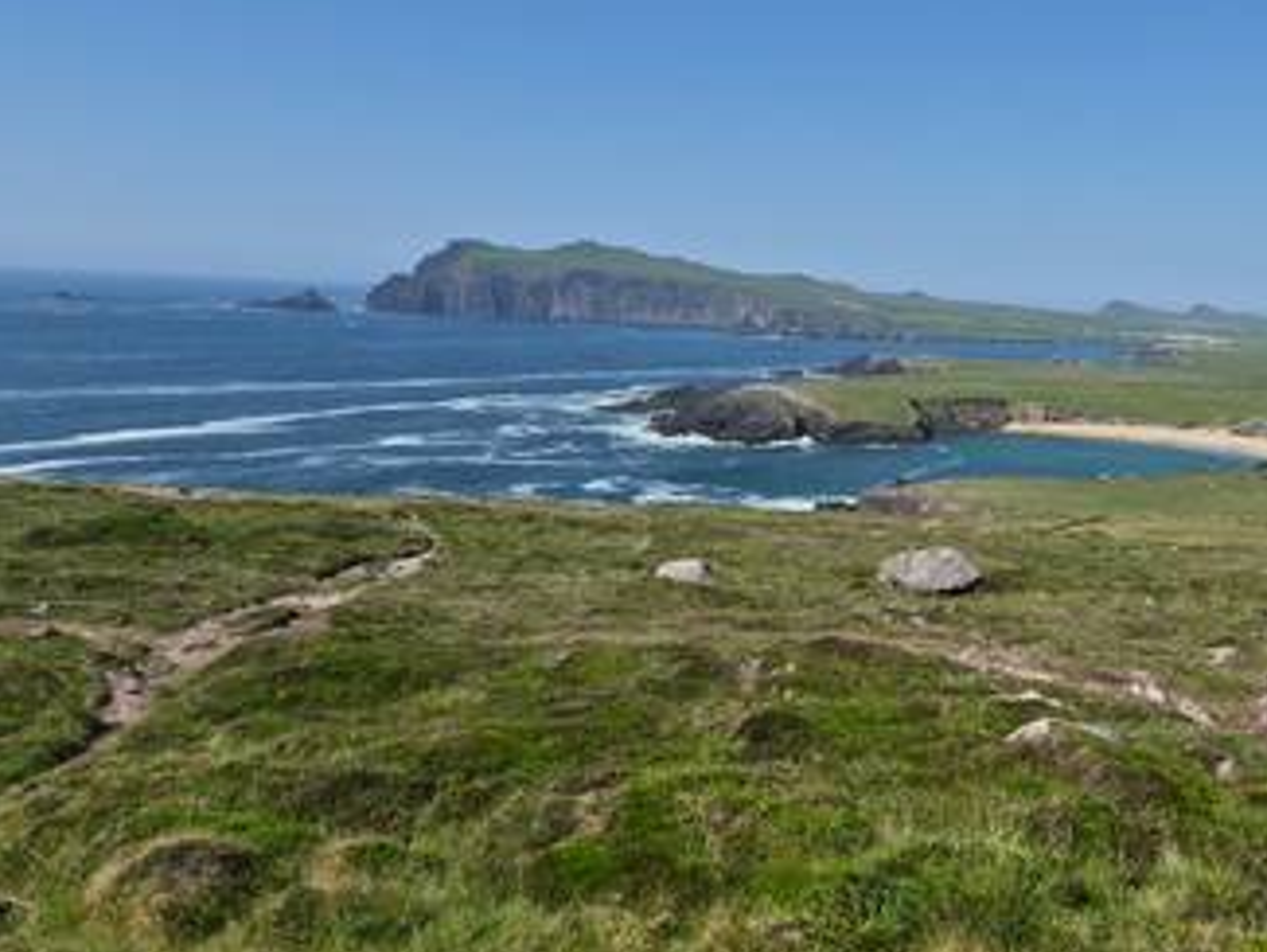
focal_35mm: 34
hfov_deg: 53.0
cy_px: 437
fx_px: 1245
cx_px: 834
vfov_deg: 41.8
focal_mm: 5.4
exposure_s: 1/7184
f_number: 1.8
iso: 80
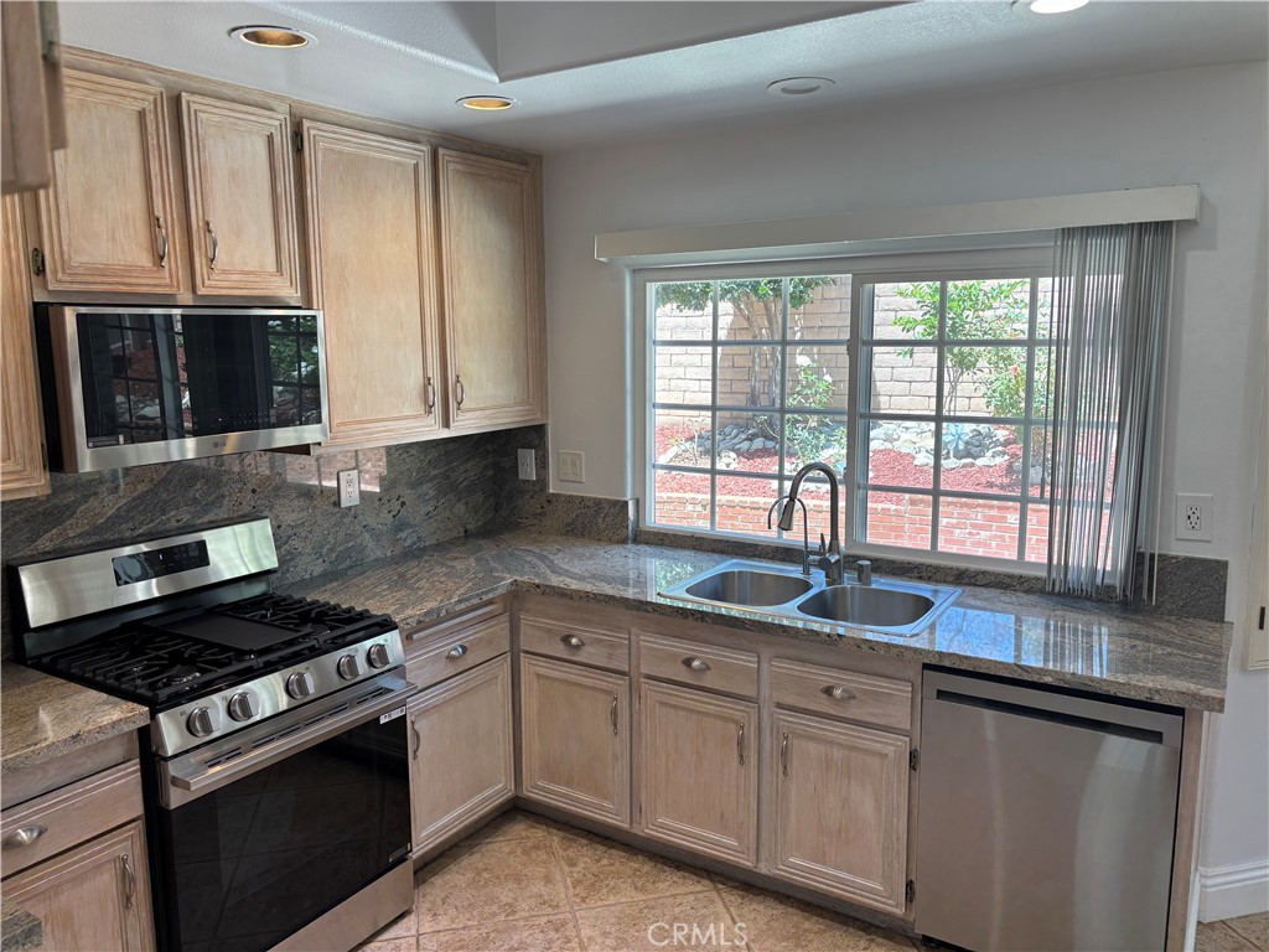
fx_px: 953
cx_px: 634
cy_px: 476
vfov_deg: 53.1
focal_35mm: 26
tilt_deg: -7.7
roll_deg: +0.5
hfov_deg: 67.3
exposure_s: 1/152
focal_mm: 5.96
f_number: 1.6
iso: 40
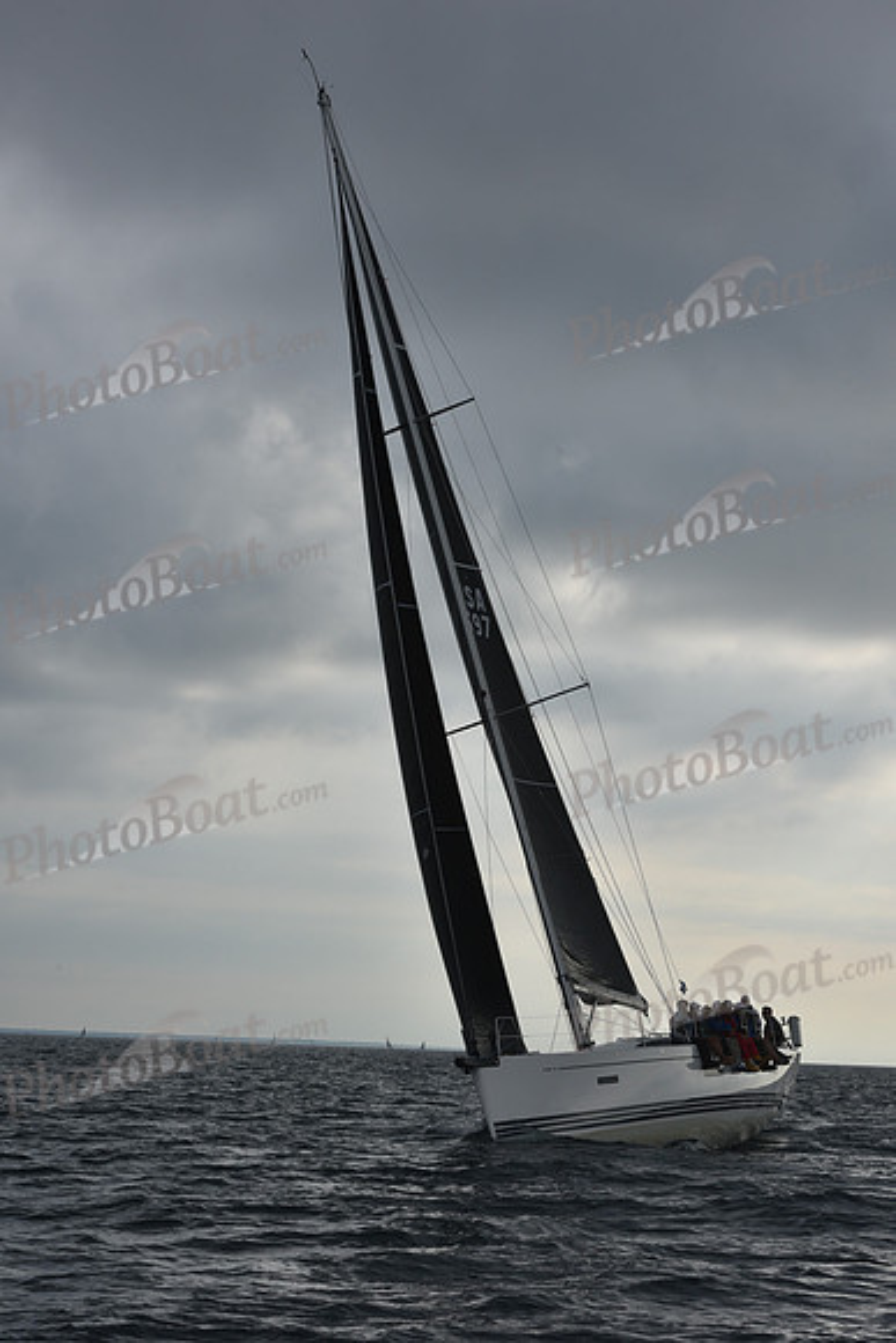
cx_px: 448
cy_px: 672
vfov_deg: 28.8
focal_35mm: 70
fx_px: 2612
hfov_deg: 19.5
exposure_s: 1/800
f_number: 14
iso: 400
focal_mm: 70
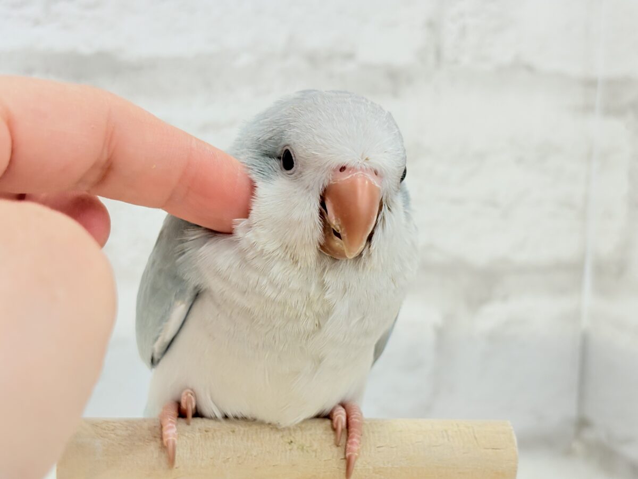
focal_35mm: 52
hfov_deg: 36.8
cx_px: 319
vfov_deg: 28.0
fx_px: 958
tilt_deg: -5.4
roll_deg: -2.2
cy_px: 240
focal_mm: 5.96
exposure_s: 1/100
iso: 80
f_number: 1.6
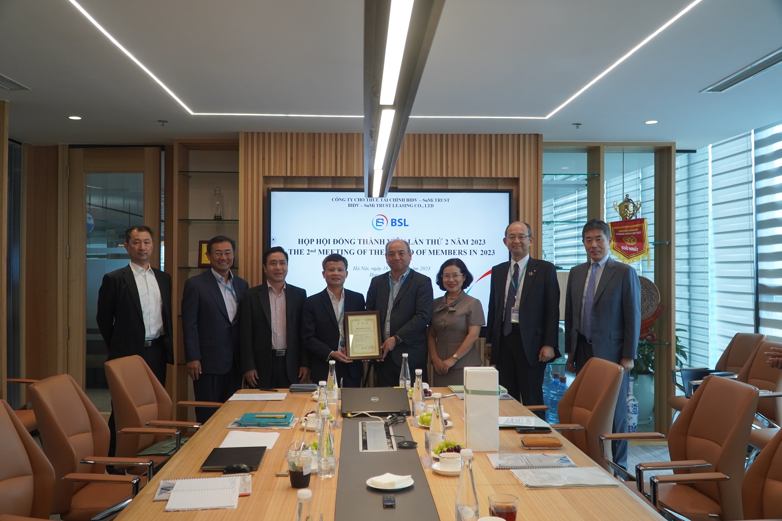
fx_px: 717
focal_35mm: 33
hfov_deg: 57.2
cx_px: 391
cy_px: 260
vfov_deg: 40.0
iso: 500
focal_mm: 22
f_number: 4
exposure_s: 1/160
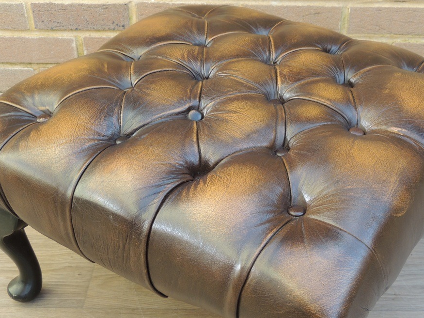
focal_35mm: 55
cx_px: 237
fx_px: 674
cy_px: 165
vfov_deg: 26.6
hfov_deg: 34.9
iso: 100
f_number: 3.5
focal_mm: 8.3
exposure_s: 1/100
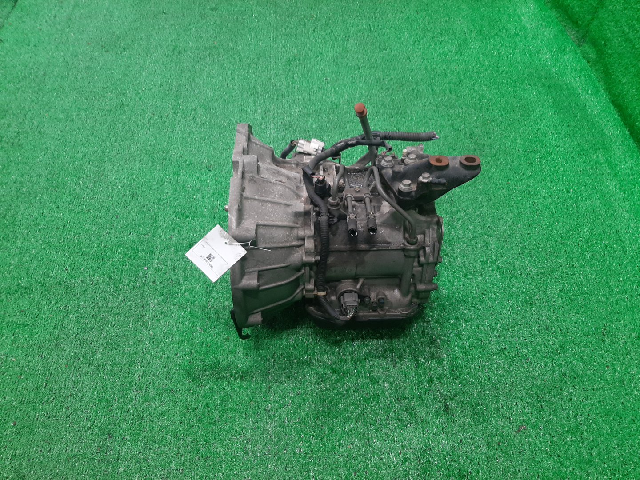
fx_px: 481
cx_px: 320
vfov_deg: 53.1
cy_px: 240
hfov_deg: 67.3
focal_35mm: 26
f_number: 1.7
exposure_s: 1/50
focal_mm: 3.93
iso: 96
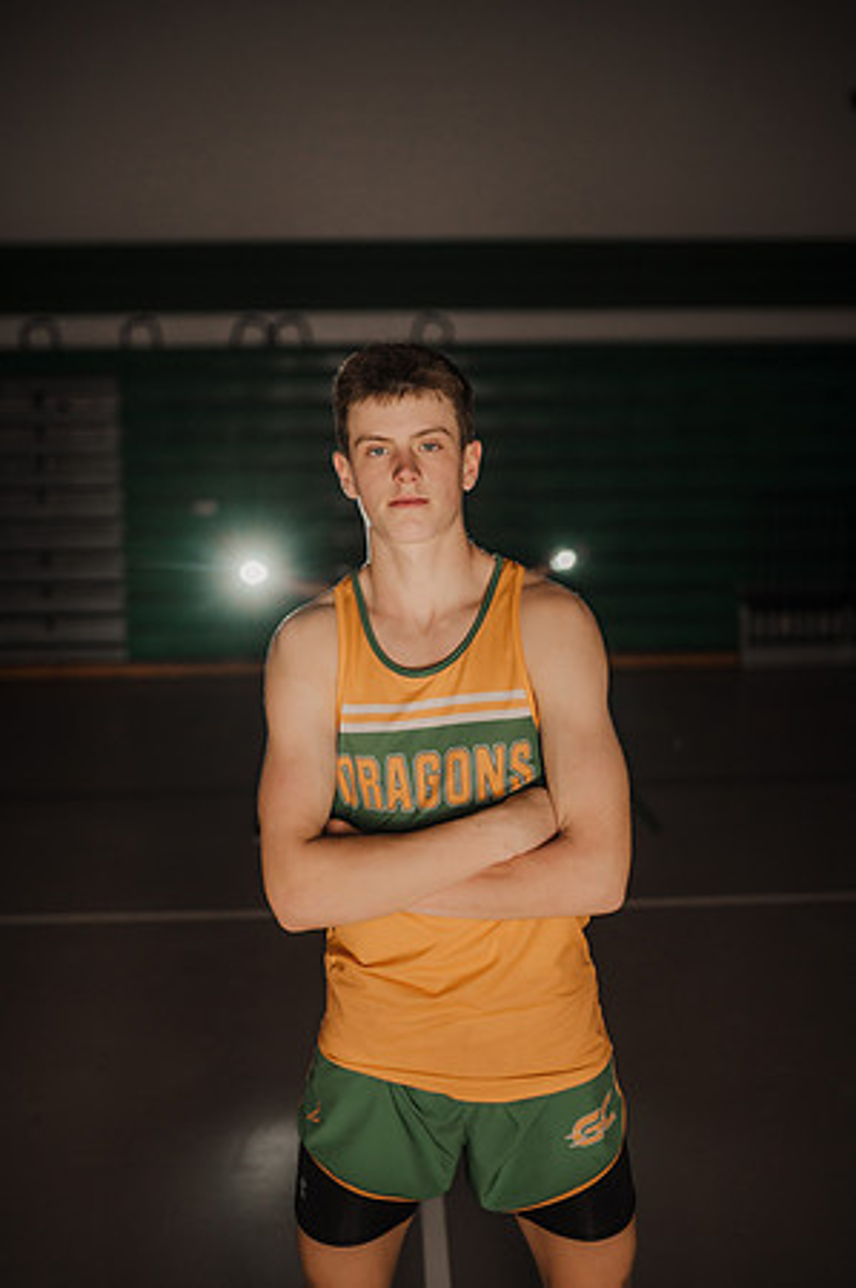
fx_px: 1251
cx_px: 428
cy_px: 644
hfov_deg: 37.8
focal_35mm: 35
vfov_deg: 54.5
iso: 500
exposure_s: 1/125
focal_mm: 35
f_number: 2.2
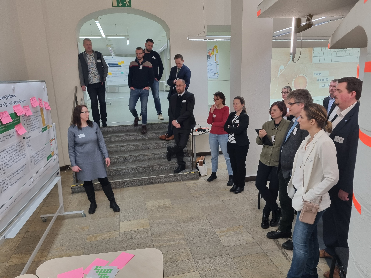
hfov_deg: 67.3
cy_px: 139
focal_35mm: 26
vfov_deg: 53.1
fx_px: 279
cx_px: 186
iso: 200
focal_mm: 5.4
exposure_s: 1/100
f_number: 1.8
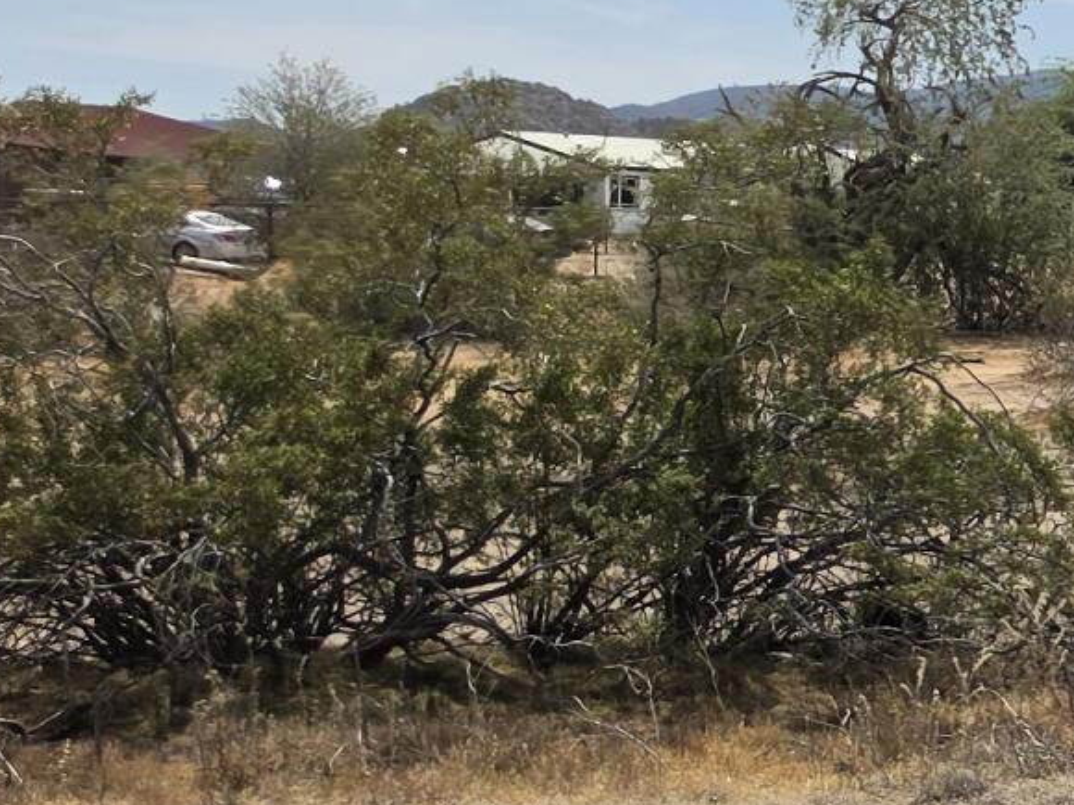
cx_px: 2666
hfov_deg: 12.5
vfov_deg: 12.4
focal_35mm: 119
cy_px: 557
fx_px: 3692
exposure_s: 1/7939
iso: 40
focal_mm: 6.5
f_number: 1.4
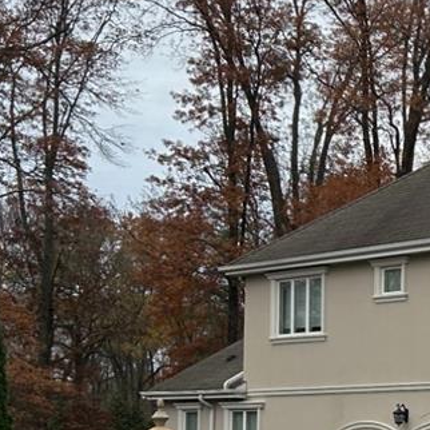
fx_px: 1504
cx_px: 744
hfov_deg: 14.5
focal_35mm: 107
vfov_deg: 16.0
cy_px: 419
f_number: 1.5
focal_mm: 5.7
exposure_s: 1/674
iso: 50
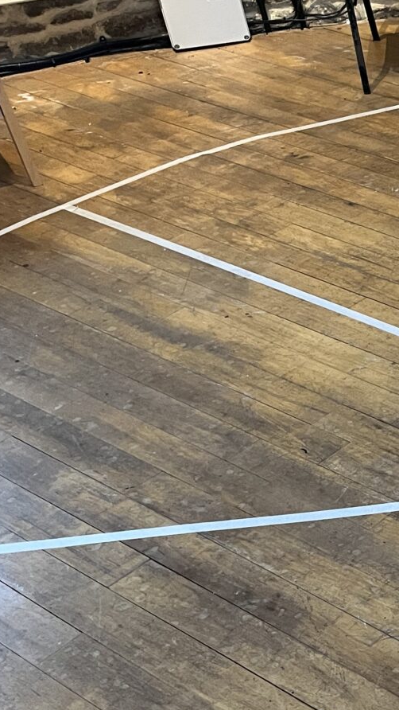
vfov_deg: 34.0
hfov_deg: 16.4
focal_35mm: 61
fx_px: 1147
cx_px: 730
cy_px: 476
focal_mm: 5.1
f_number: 1.6
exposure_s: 1/33
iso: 400
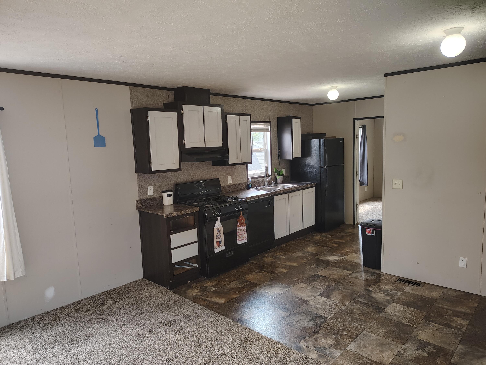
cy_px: 182
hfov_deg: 71.5
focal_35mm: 24
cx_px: 243
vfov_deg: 56.9
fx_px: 337
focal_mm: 5.56
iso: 1194
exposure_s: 1/120
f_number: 1.8
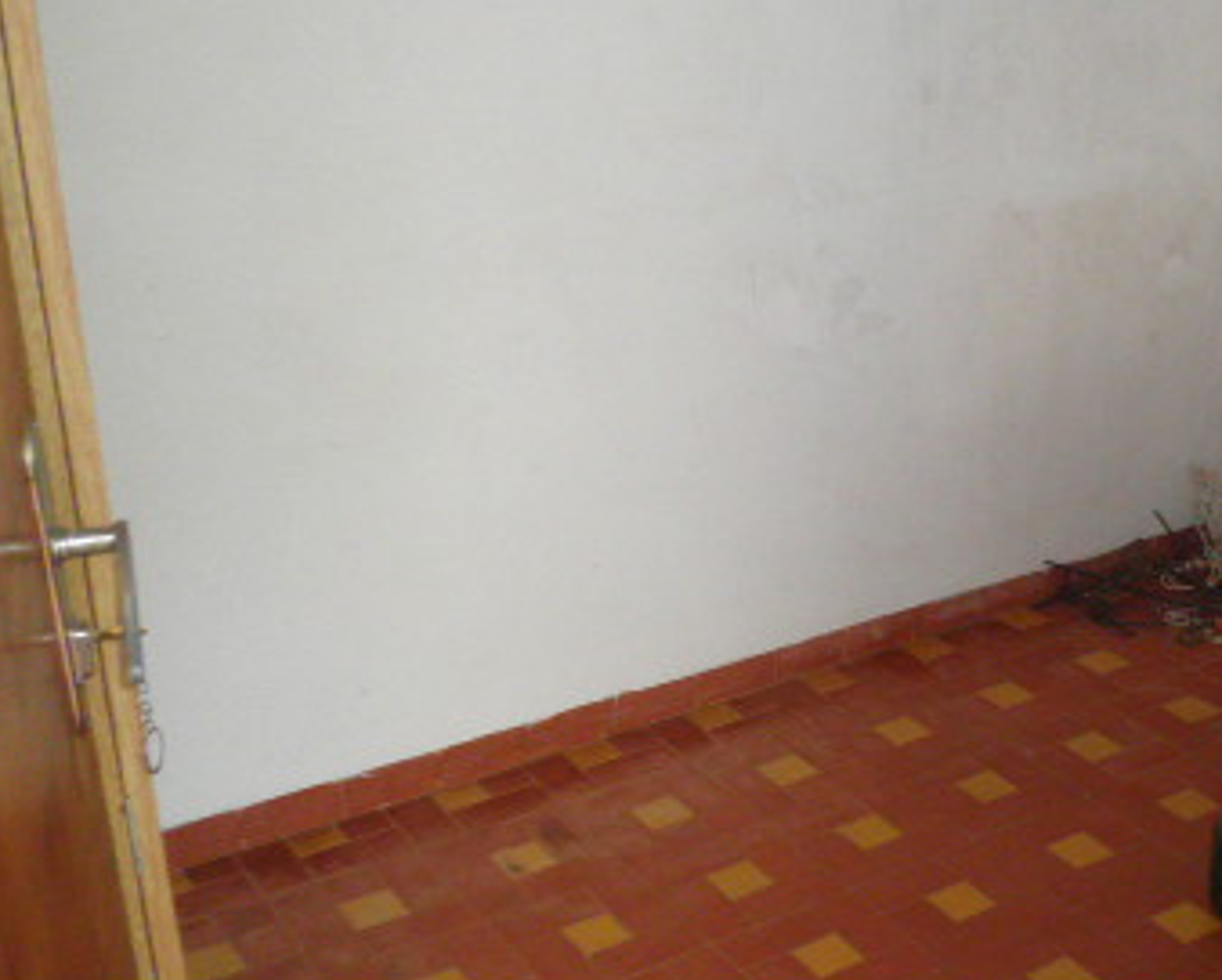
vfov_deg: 31.5
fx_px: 1737
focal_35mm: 48
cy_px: 539
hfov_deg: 37.4
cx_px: 969
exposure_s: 1/30
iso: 160
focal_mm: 4.7
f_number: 2.8
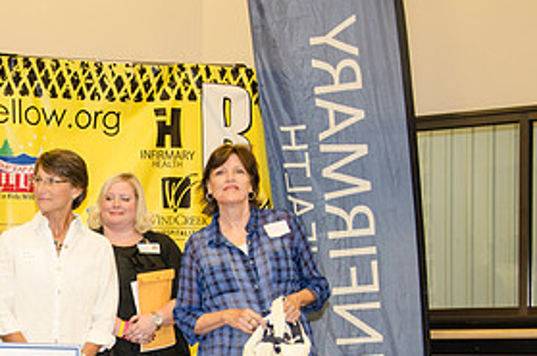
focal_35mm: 106
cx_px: 54
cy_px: 358
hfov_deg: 19.0
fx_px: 1578
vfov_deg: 12.7
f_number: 5
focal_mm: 34
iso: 400
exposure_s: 1/40
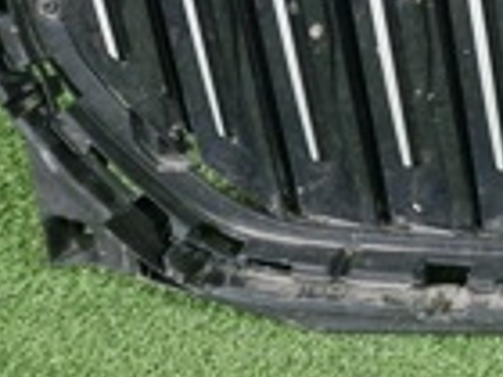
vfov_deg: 14.0
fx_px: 1526
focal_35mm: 105
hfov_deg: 16.5
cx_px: 823
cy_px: 72
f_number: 1.8
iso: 100
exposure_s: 1/100
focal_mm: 5.4
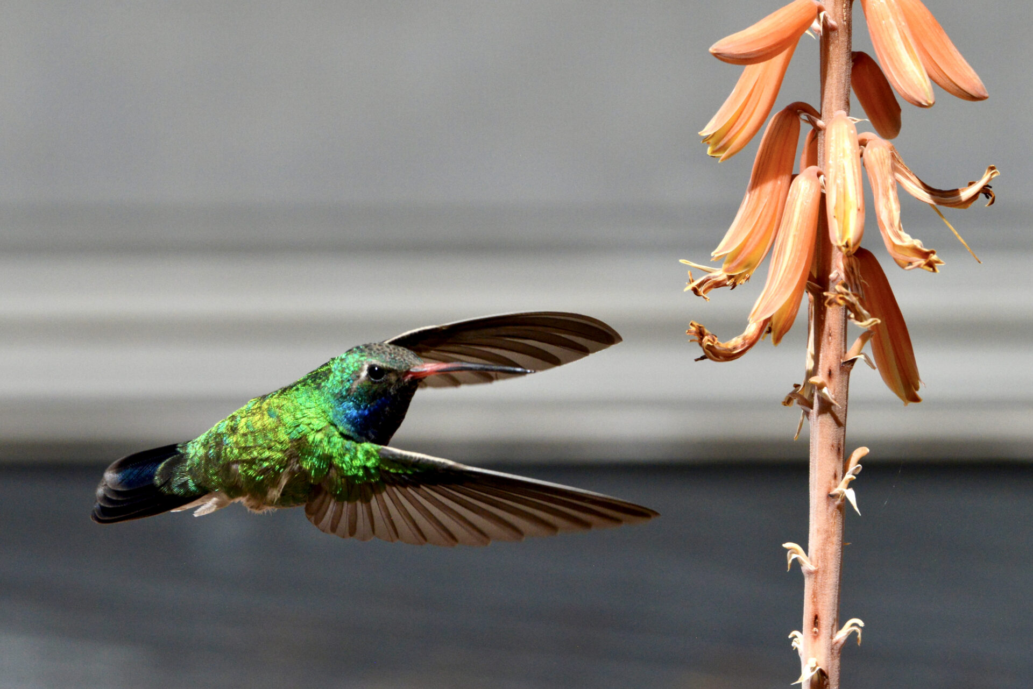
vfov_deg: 2.8
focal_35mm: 500
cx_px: 516
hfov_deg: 4.1
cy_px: 344
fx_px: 14350
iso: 2500
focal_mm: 500
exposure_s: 1/4000
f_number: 11
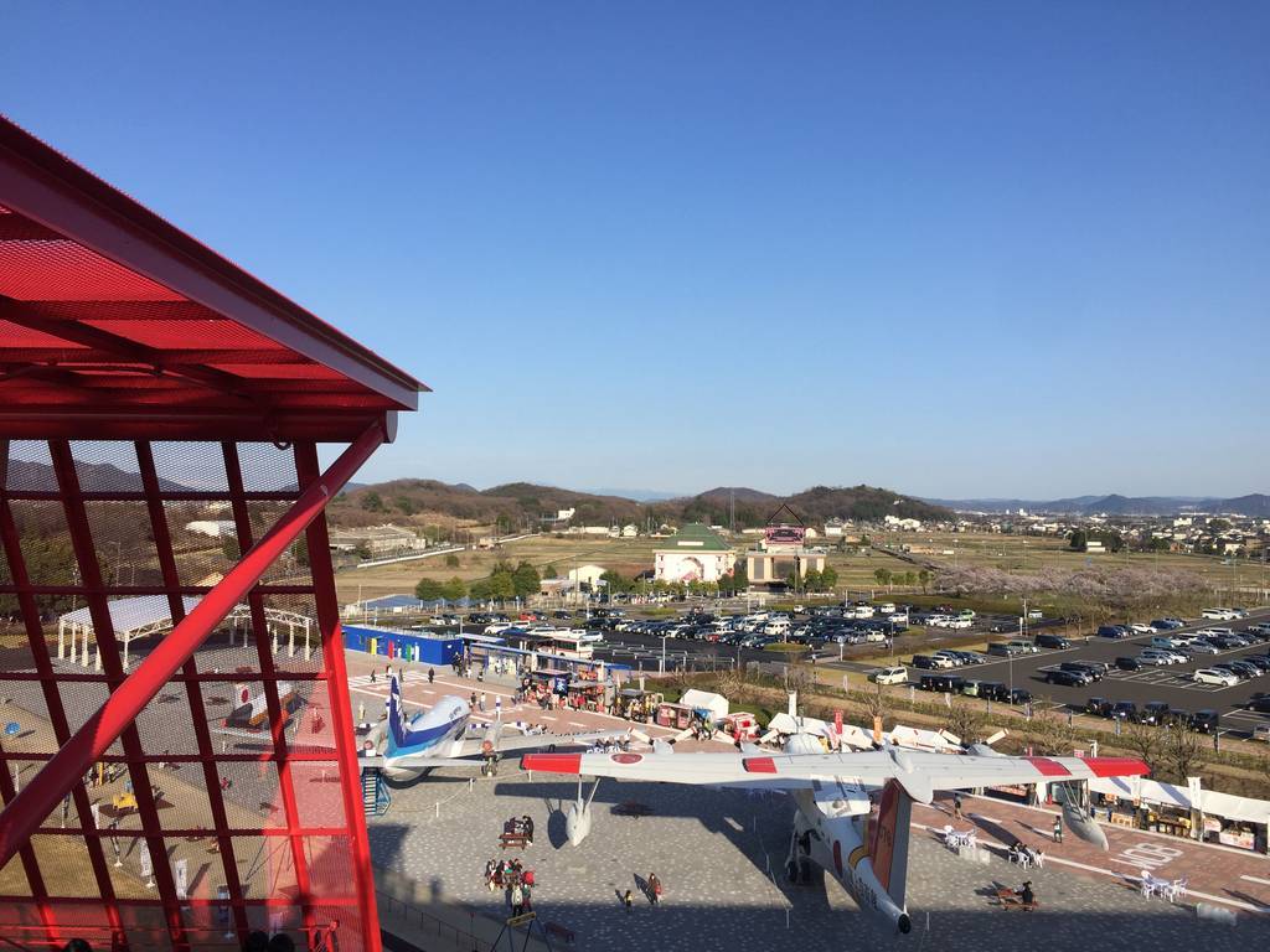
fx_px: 1064
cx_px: 635
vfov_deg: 48.2
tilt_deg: +2.2
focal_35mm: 29
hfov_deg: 61.7
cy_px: 476
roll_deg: -0.8
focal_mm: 4.15
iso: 32
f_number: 2.2
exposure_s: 1/2083
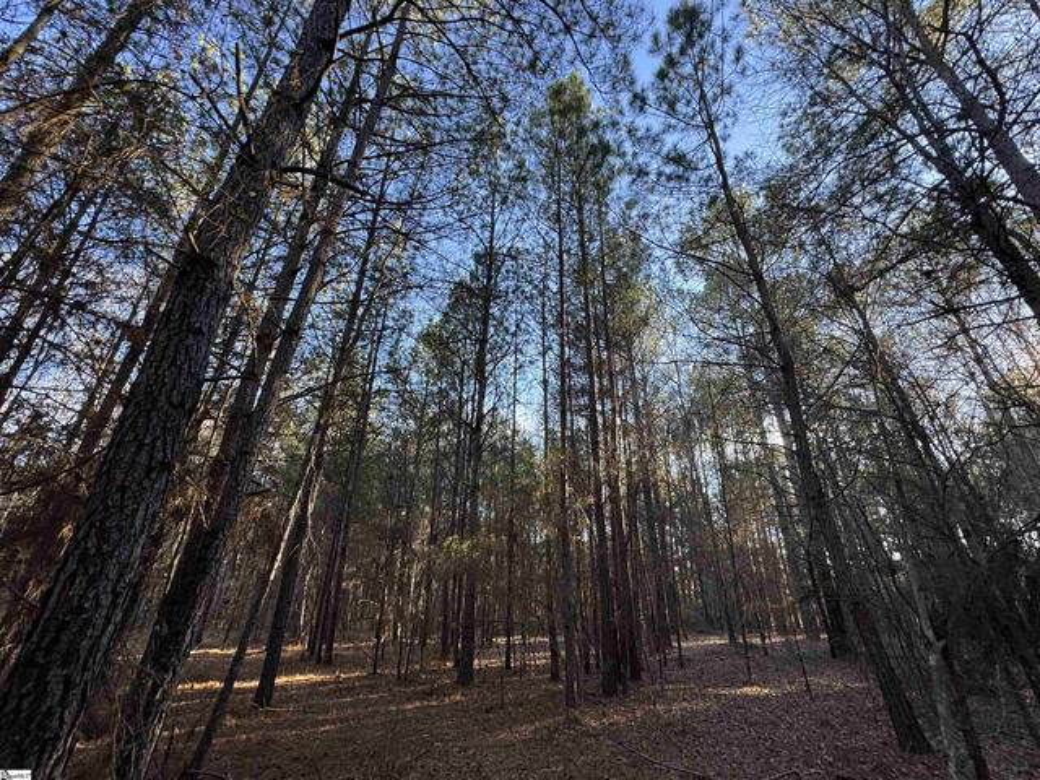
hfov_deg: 102.1
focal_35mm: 14
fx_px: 421
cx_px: 520
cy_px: 390
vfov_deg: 85.7
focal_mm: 2.22
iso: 40
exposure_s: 1/127
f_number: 2.2
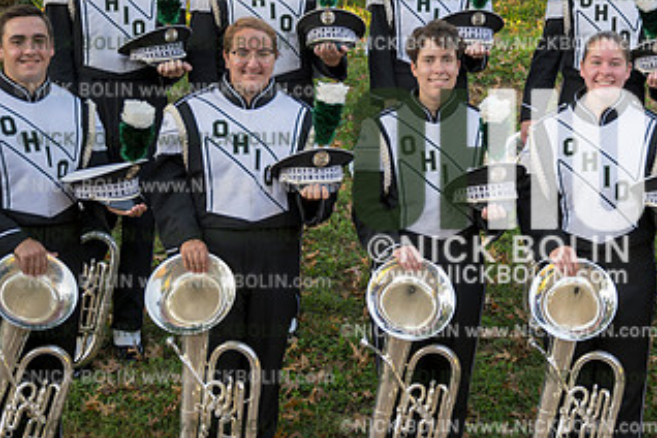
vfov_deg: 18.7
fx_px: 1332
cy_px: 187
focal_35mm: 73
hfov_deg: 27.3
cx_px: 498
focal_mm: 40
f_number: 4
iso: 125
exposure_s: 1/80
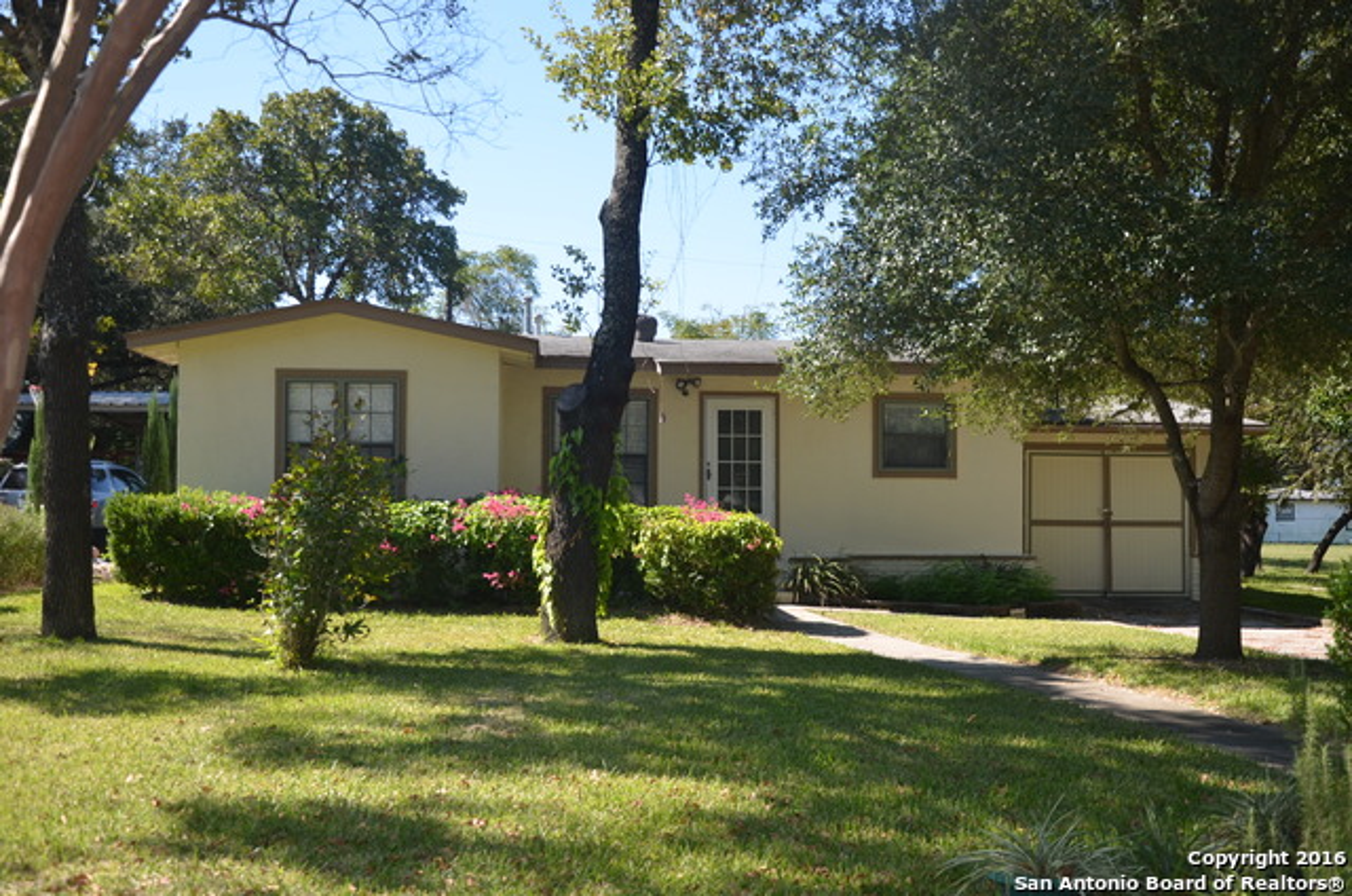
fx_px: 1462
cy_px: 448
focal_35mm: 39
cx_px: 676
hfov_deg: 49.6
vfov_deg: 34.1
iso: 100
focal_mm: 26
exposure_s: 1/250
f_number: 5.6
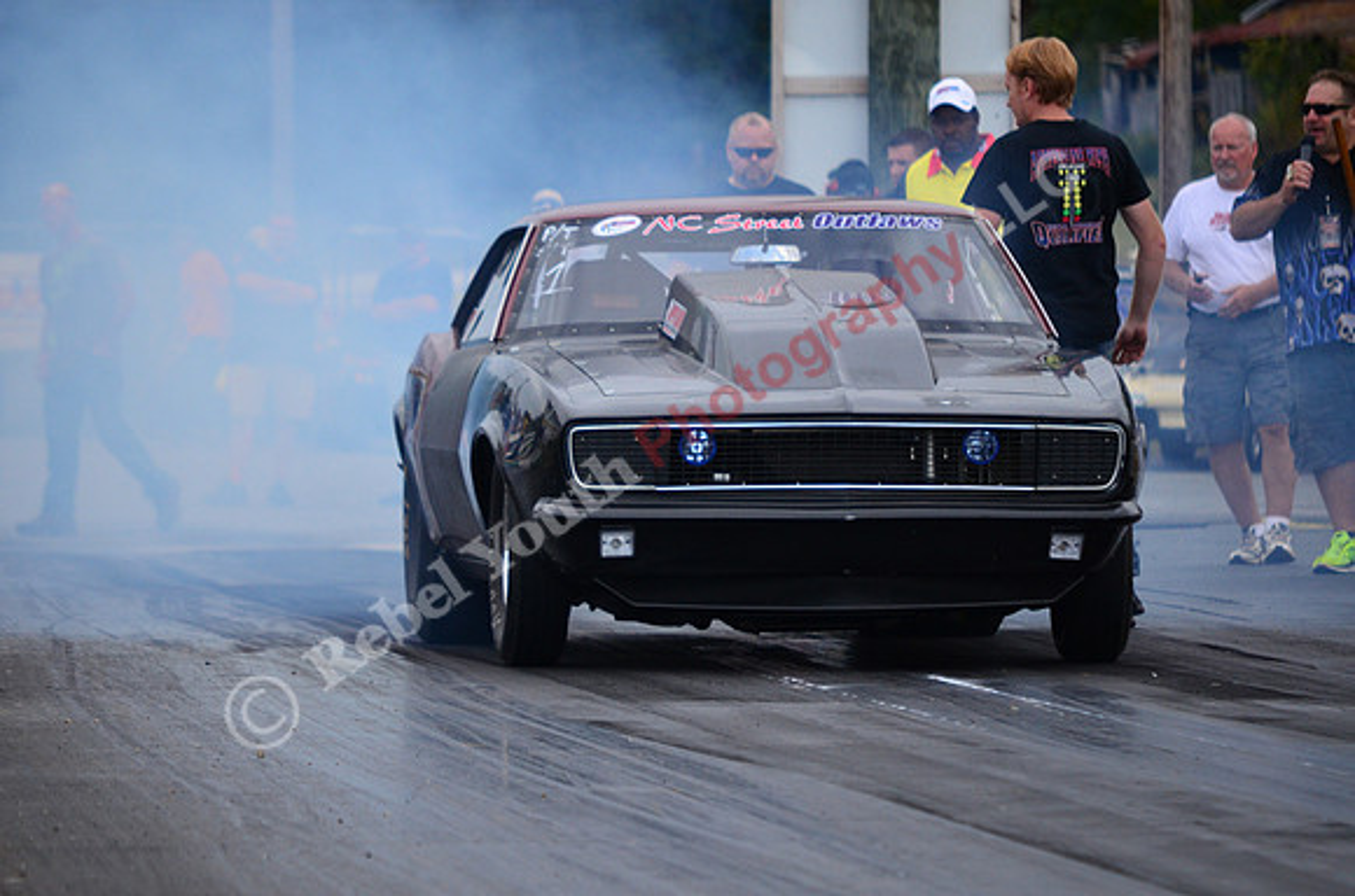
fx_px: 11267
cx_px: 678
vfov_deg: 4.6
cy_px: 448
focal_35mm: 300
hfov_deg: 6.9
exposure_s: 1/2000
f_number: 5.6
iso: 1000
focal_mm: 200
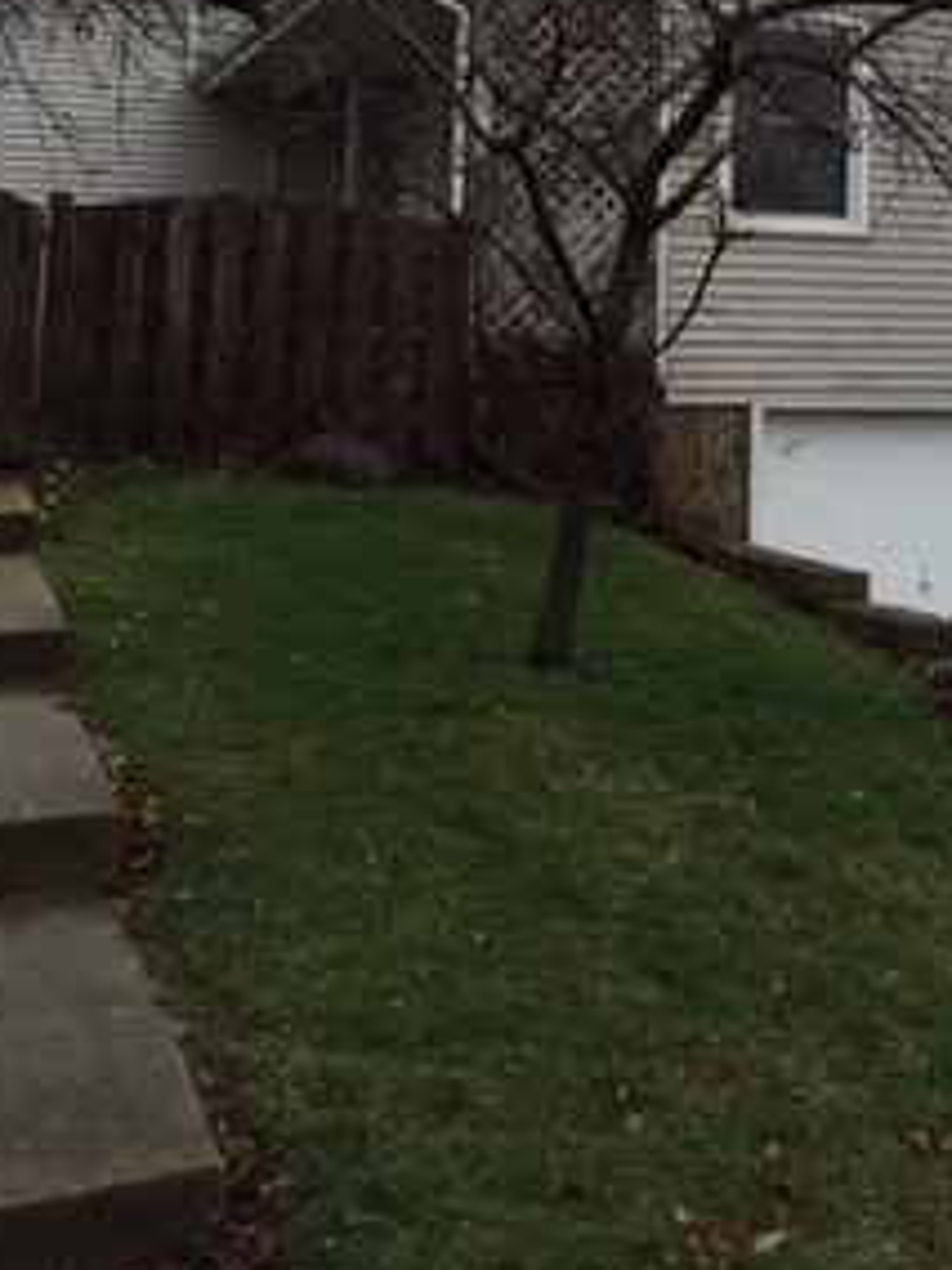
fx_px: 1797
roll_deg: -0.5
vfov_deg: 37.8
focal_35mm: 49
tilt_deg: +5.0
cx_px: 773
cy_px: 291
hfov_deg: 29.0
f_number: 2.2
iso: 32
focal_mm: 4.15
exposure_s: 1/760
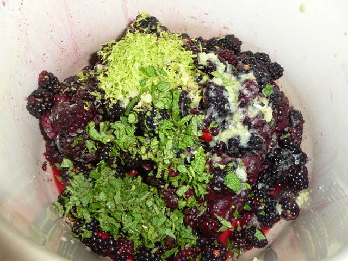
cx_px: 174
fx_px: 302
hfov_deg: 60.0
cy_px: 130
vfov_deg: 46.8
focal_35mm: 30
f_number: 3.4
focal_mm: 5
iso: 100
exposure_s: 1/30
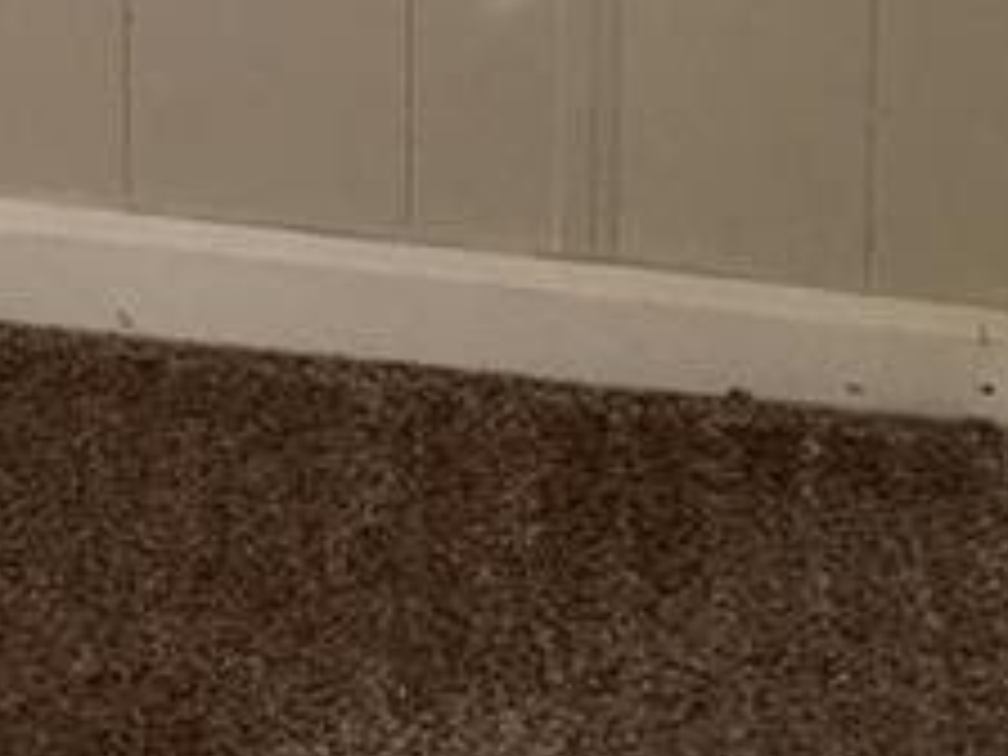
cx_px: -1166
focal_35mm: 194
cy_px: -1431
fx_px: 5649
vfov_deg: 6.9
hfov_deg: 9.4
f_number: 2.2
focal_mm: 4.15
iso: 25
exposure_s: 1/291
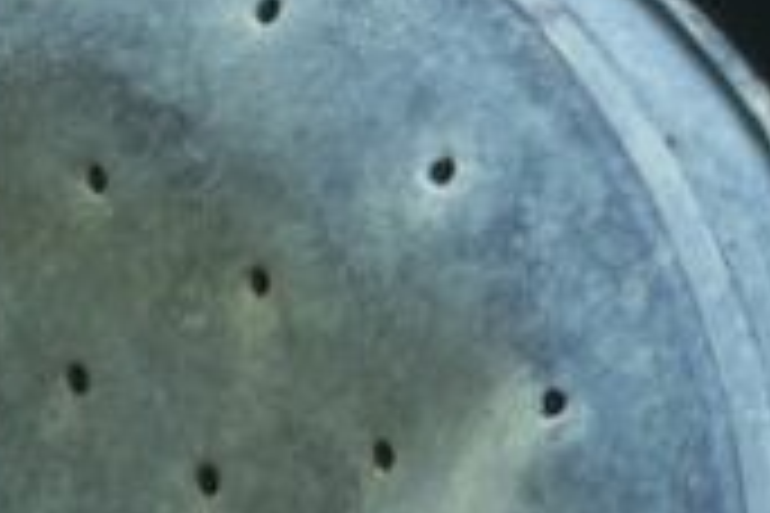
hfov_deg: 3.6
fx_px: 12050
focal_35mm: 563
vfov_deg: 2.4
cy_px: -828
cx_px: 1414
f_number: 5.6
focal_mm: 55
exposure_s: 1/40
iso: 400
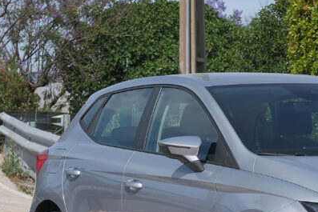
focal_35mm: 173
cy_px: 214
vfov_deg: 7.9
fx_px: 1529
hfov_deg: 11.8
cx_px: 312
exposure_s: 1/320
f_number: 9
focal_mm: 44.5
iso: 160
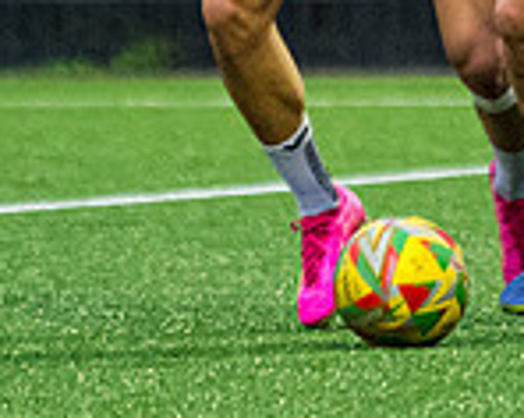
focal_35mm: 1704
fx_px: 26391
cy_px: -46
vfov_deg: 0.9
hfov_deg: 1.1
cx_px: 407
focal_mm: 200
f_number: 2.8
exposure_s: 1/500
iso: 2000
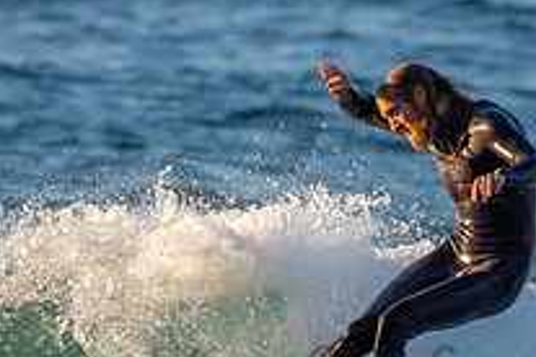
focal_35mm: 2102
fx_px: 31294
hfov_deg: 1.0
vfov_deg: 0.7
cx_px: 417
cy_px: 363
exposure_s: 1/1250
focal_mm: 500
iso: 720
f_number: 5.6
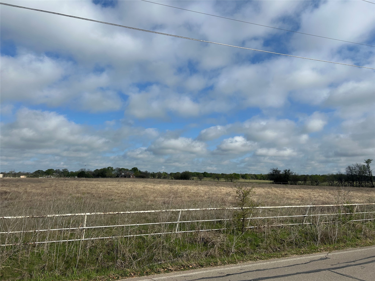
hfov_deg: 67.3
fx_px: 282
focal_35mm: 26
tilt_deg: +7.0
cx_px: 188
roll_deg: -0.1
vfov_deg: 53.1
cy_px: 140
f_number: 1.5
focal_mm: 5.7
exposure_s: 1/7463
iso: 50
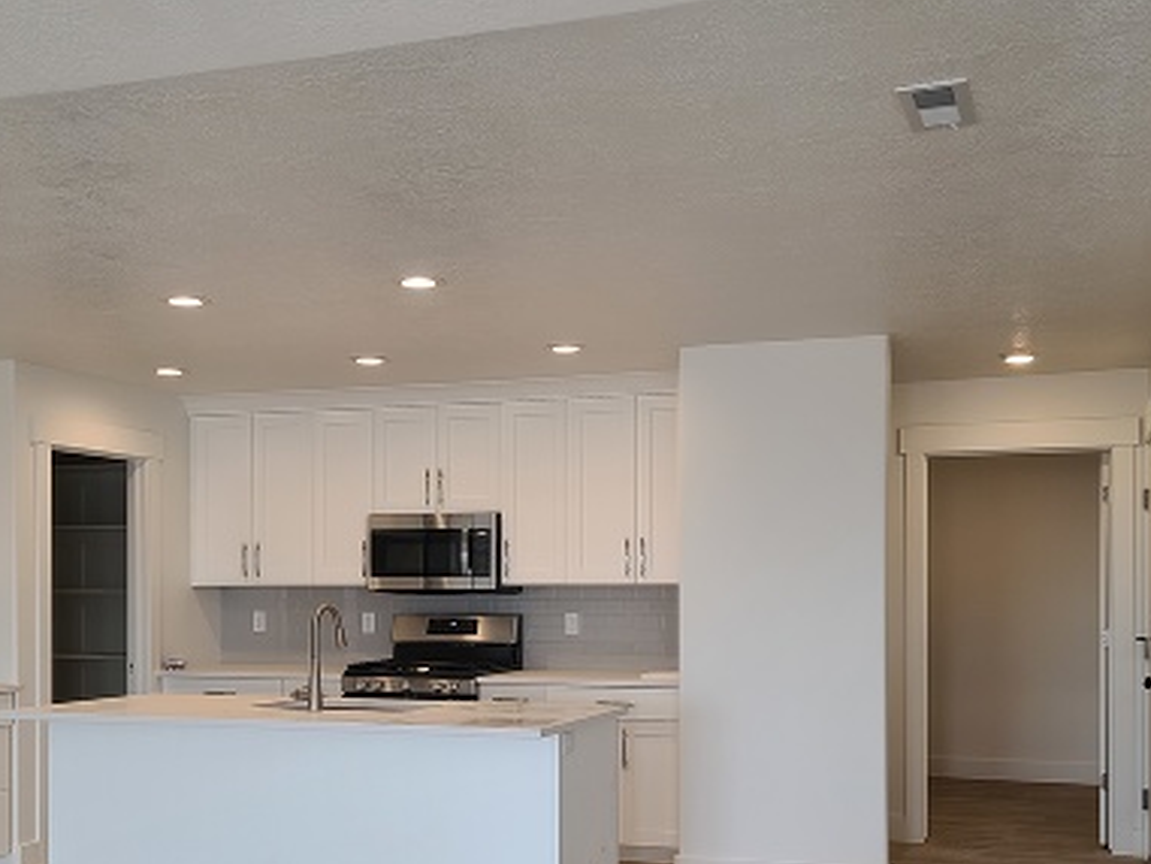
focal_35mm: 42
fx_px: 1397
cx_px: 586
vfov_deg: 34.0
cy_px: 598
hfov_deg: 44.8
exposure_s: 1/59
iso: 40
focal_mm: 7
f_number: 1.8
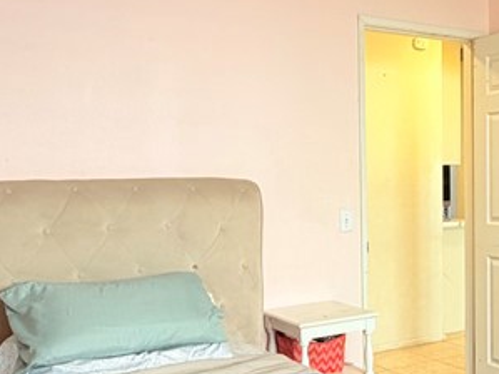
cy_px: 222
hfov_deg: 38.7
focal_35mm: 48
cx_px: 372
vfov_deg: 30.2
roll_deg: +1.1
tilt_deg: -3.4
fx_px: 692
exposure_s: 1/120
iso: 200
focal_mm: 2.22
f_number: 2.2
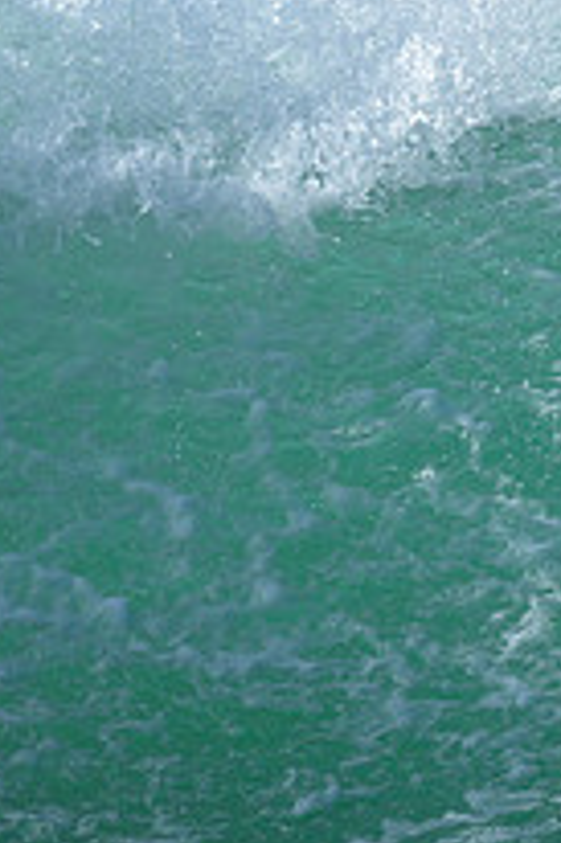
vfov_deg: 0.8
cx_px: 1056
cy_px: 220
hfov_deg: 0.5
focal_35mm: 2535
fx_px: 59351
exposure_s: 1/2000
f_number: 6.3
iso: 360
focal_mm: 800
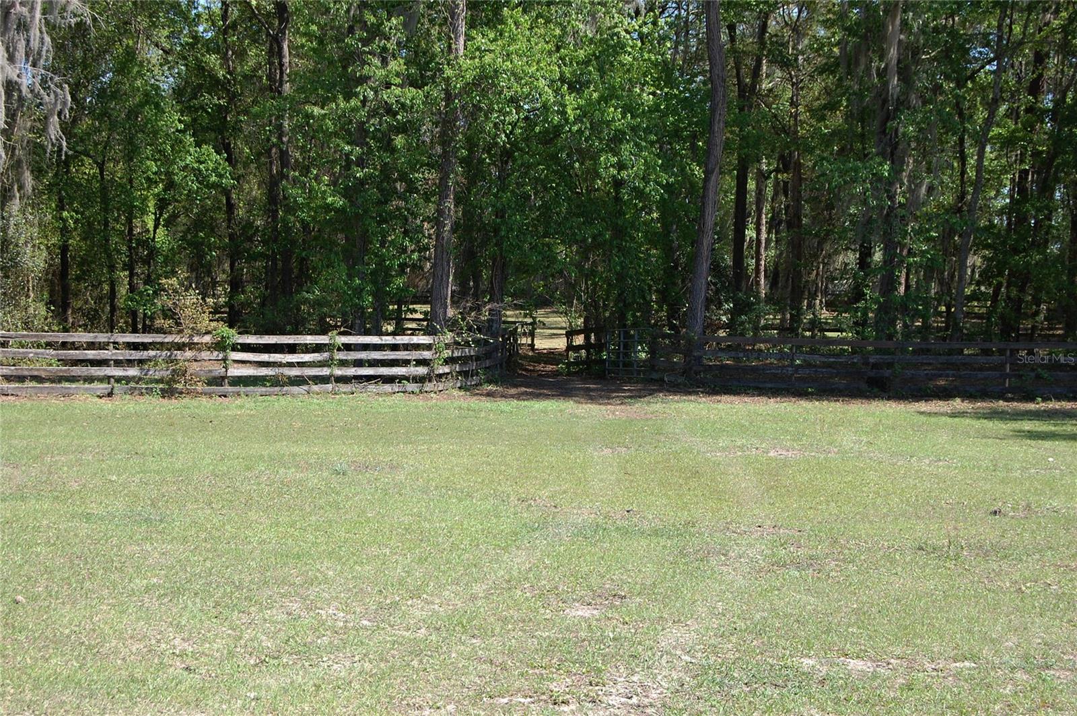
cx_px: 538
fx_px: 1793
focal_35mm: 60
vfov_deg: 22.6
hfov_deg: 33.4
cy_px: 358
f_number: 10
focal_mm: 40
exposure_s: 1/200
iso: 400
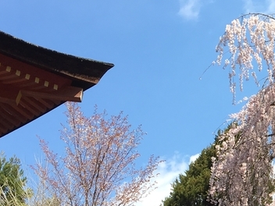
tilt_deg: +20.7
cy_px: 219
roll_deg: +1.1
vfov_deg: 14.6
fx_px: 786
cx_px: 319
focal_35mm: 99
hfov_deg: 18.9
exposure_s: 1/1083
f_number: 2.2
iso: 25
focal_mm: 4.15
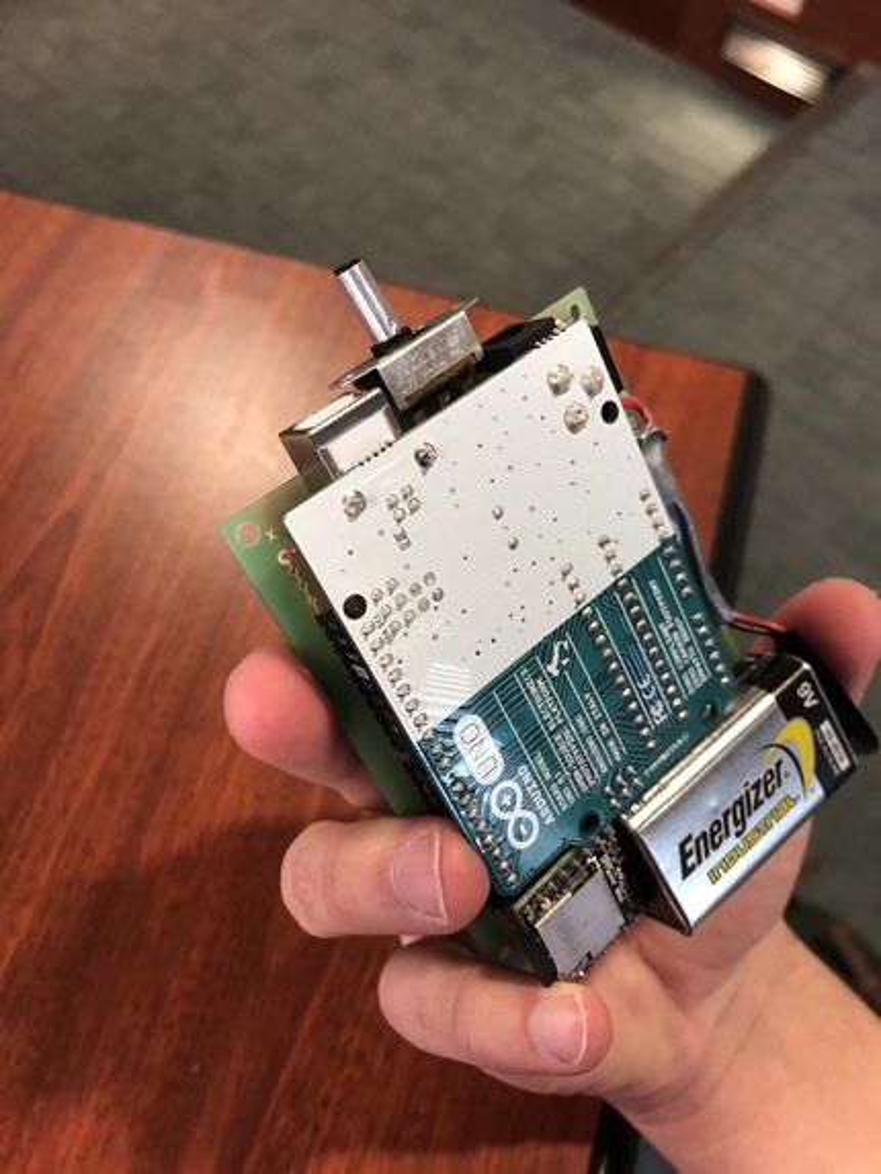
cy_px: 587
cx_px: 440
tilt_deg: -60.4
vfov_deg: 63.4
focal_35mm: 28
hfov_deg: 49.8
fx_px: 950
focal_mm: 3.99
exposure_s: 1/15
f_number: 1.8
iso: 80
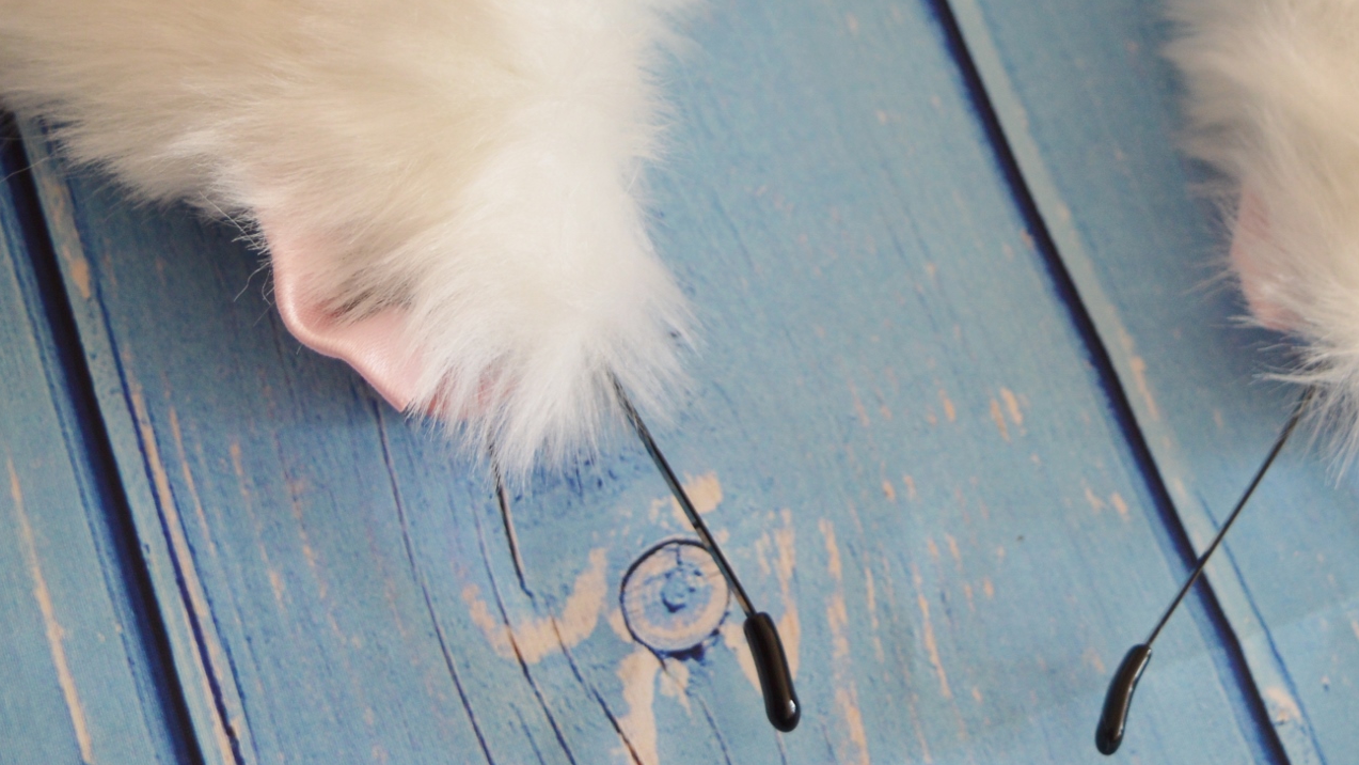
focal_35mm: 85
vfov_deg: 14.1
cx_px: 840
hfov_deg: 25.0
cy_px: 129
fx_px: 3060
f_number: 4.5
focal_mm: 31
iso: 400
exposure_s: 1/80
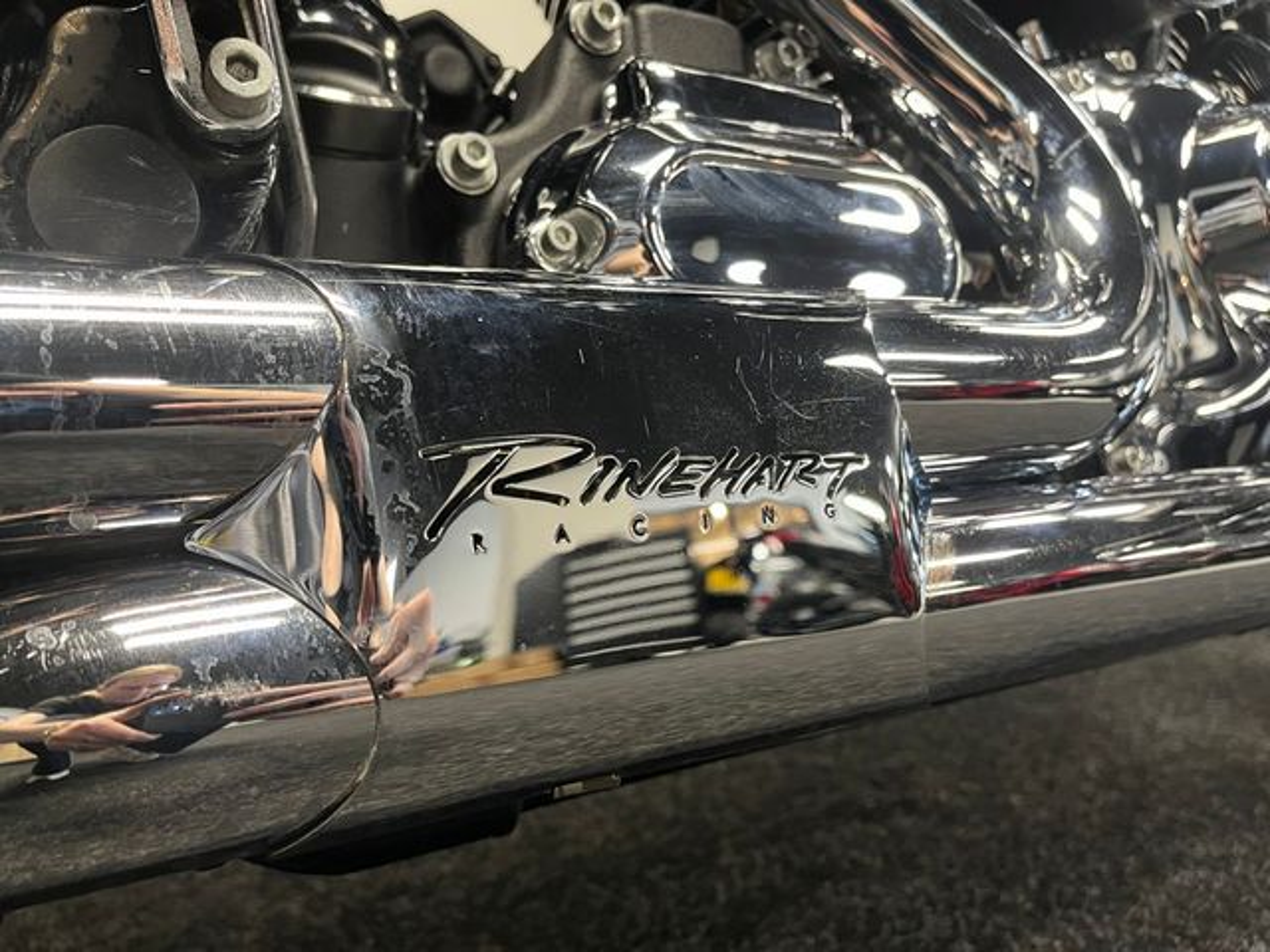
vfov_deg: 53.1
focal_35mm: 26
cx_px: 635
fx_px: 954
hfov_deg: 67.3
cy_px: 476
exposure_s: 1/50
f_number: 1.6
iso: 320
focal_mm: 5.1
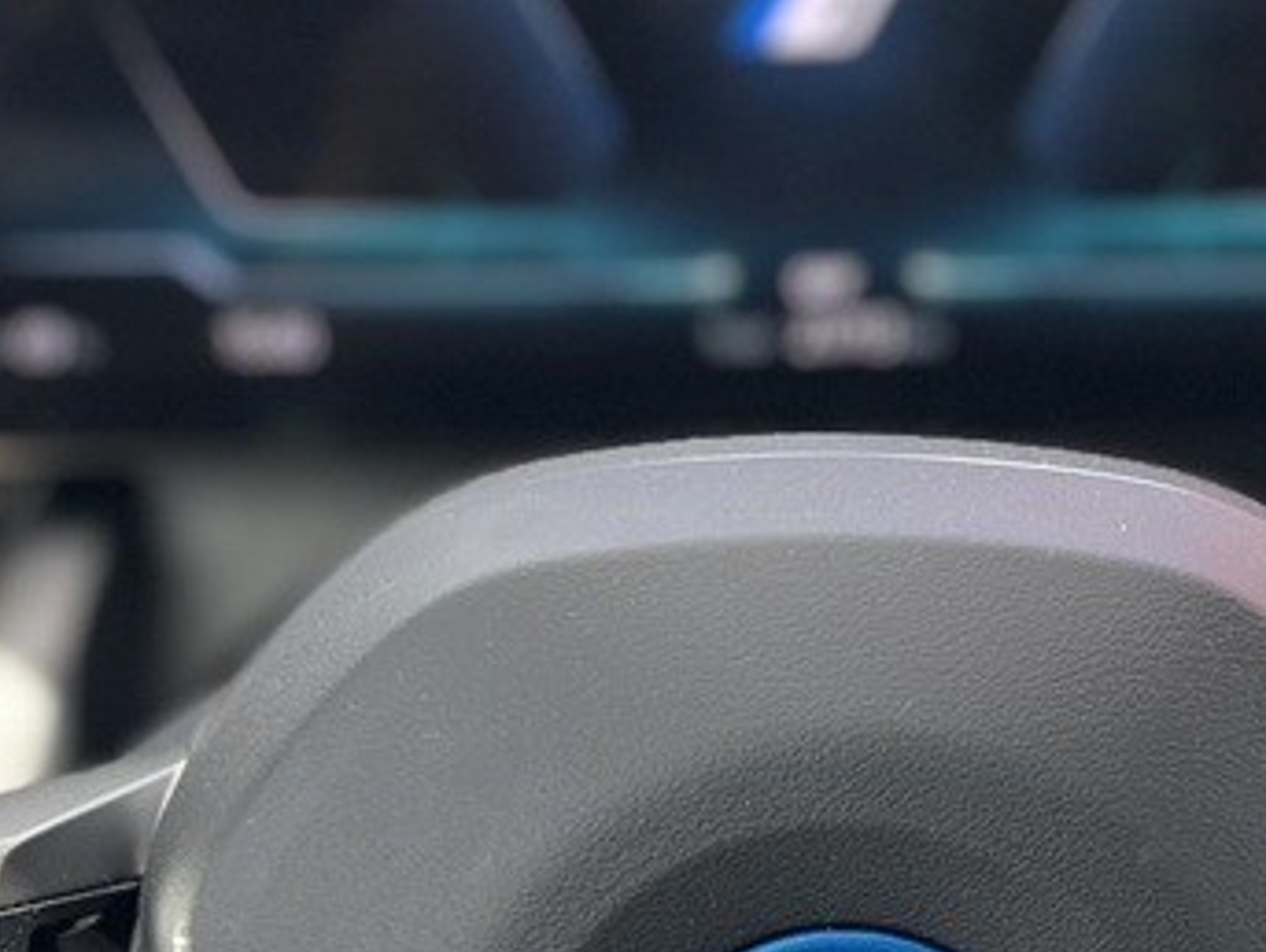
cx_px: 838
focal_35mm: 109
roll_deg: +0.5
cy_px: 1007
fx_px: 3991
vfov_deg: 13.4
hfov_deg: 18.0
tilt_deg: -26.6
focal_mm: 5.1
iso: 40
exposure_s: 1/157
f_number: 1.6
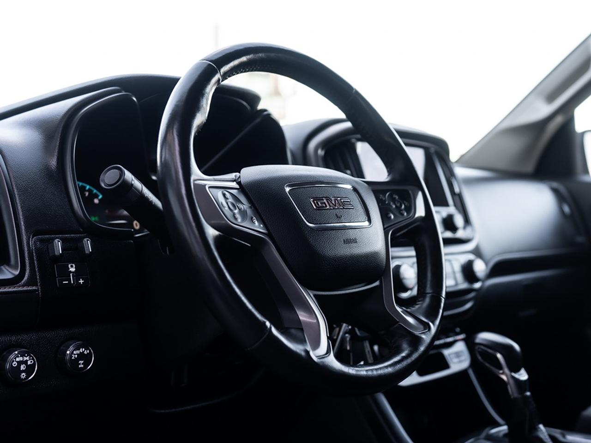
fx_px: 742
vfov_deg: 33.2
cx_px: 334
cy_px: 216
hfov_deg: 43.3
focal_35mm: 43
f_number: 2.8
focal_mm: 33
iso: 125
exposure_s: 1/60
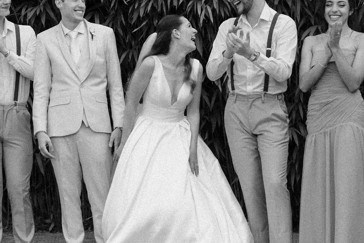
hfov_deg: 12.0
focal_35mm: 171
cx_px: 114
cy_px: 110
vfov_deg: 8.0
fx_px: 1729
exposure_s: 1/640
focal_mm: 75
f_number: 4
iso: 100
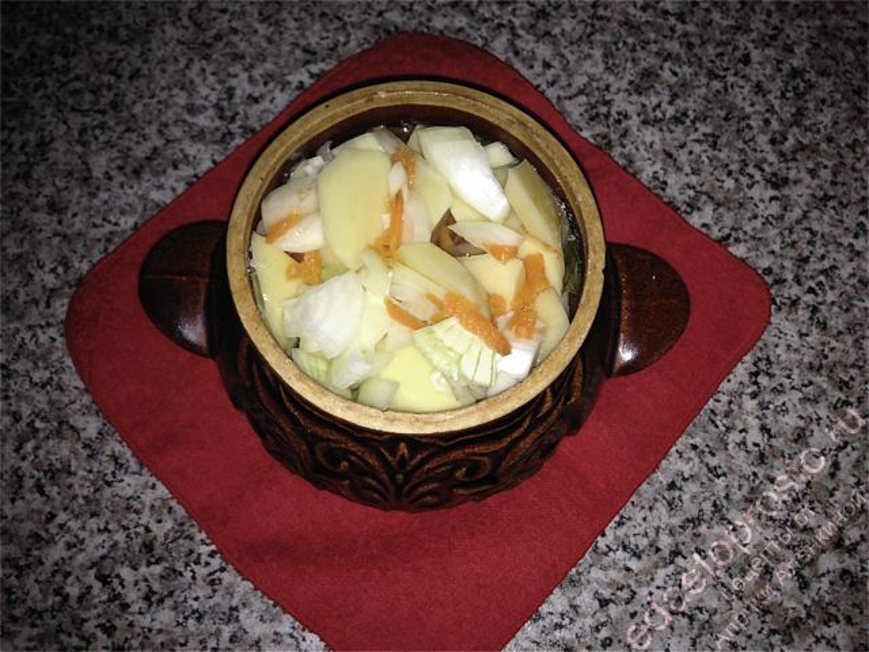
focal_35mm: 35
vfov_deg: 40.7
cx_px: 434
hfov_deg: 52.6
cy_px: 326
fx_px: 879
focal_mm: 4.28
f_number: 2.4
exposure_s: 1/58
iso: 50
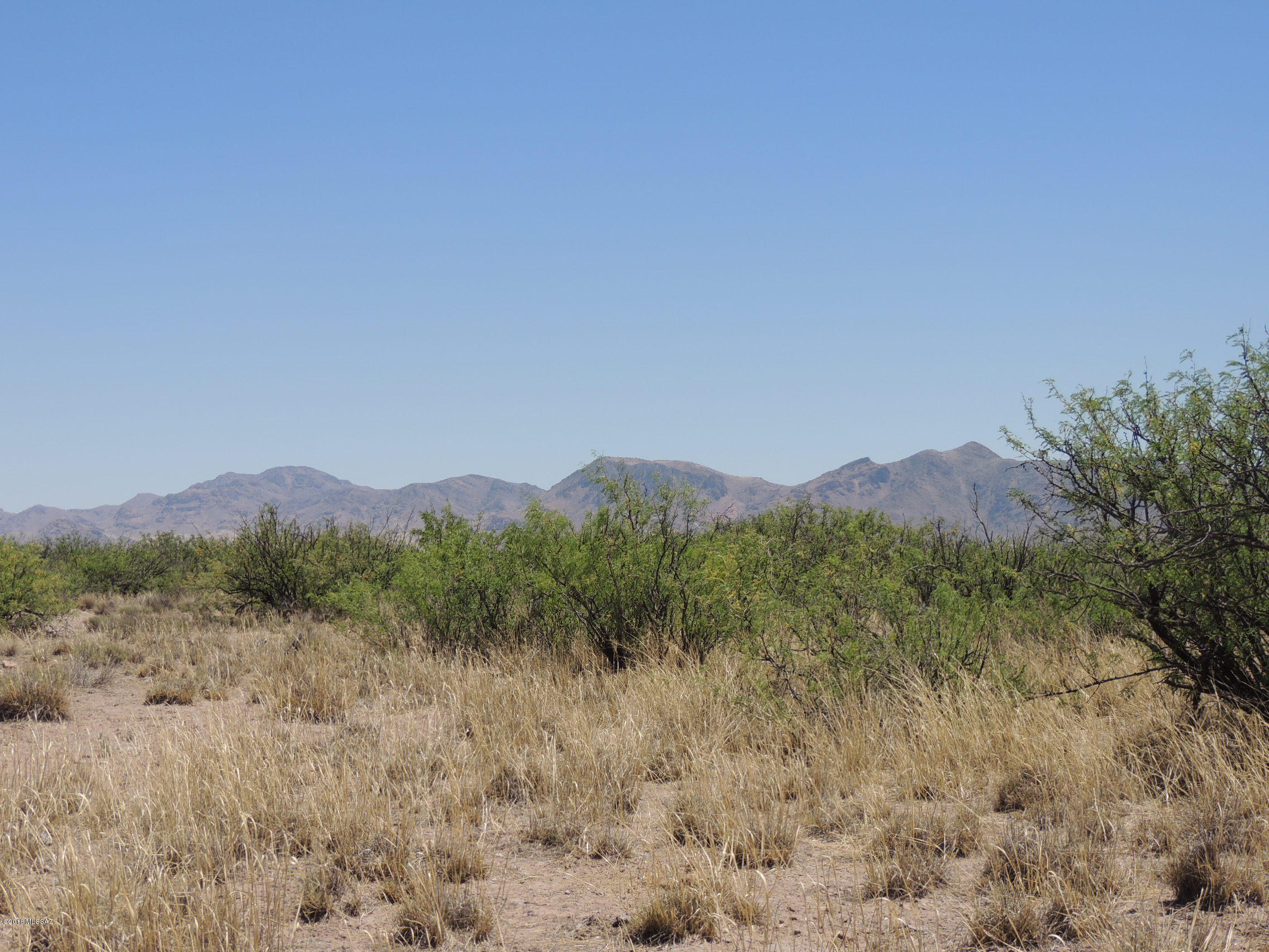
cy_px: 476
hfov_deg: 34.9
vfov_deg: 26.6
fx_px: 2016
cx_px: 634
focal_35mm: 55
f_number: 3.7
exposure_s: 1/1250
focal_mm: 9.8
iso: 100
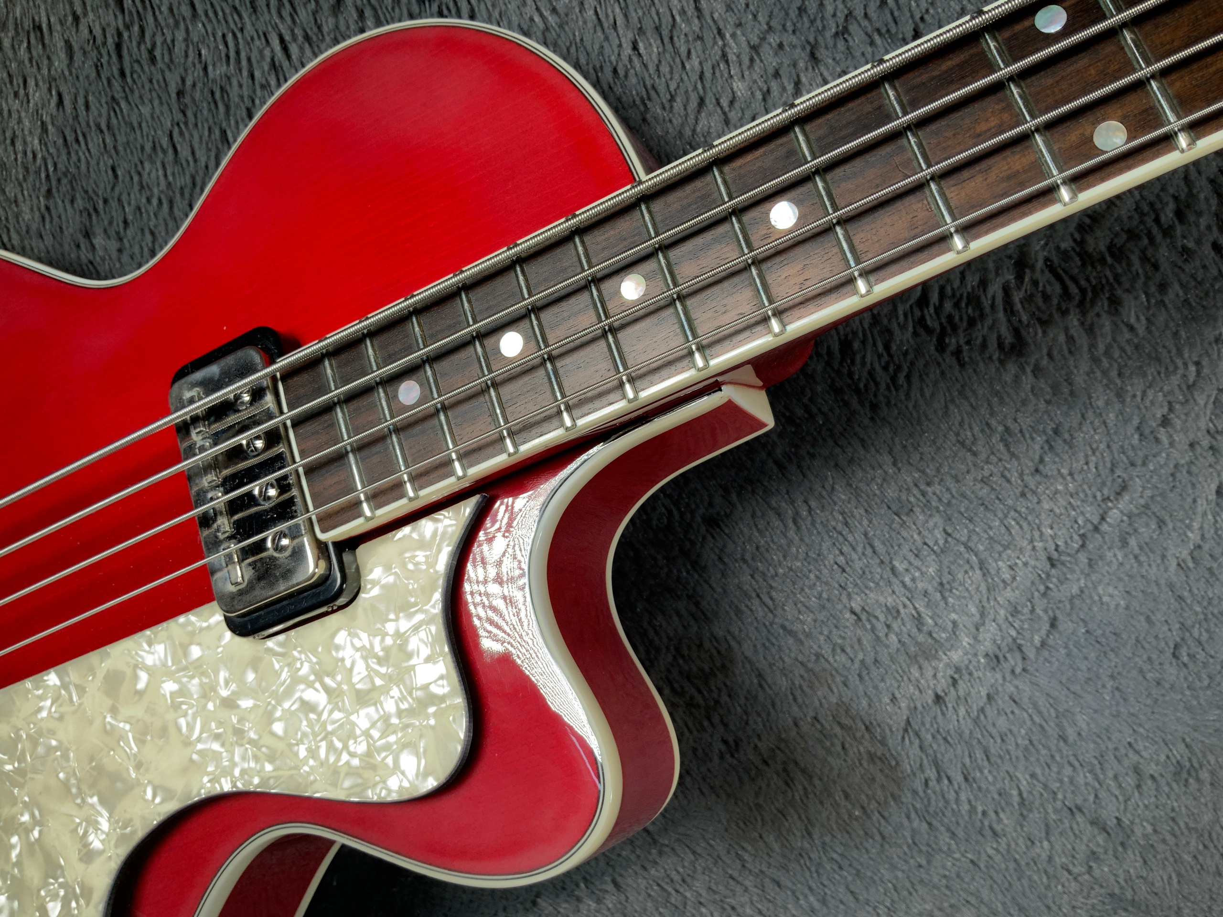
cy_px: 458
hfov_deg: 61.7
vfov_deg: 48.2
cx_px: 612
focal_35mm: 29
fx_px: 1025
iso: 20
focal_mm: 3
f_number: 1.8
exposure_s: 1/156
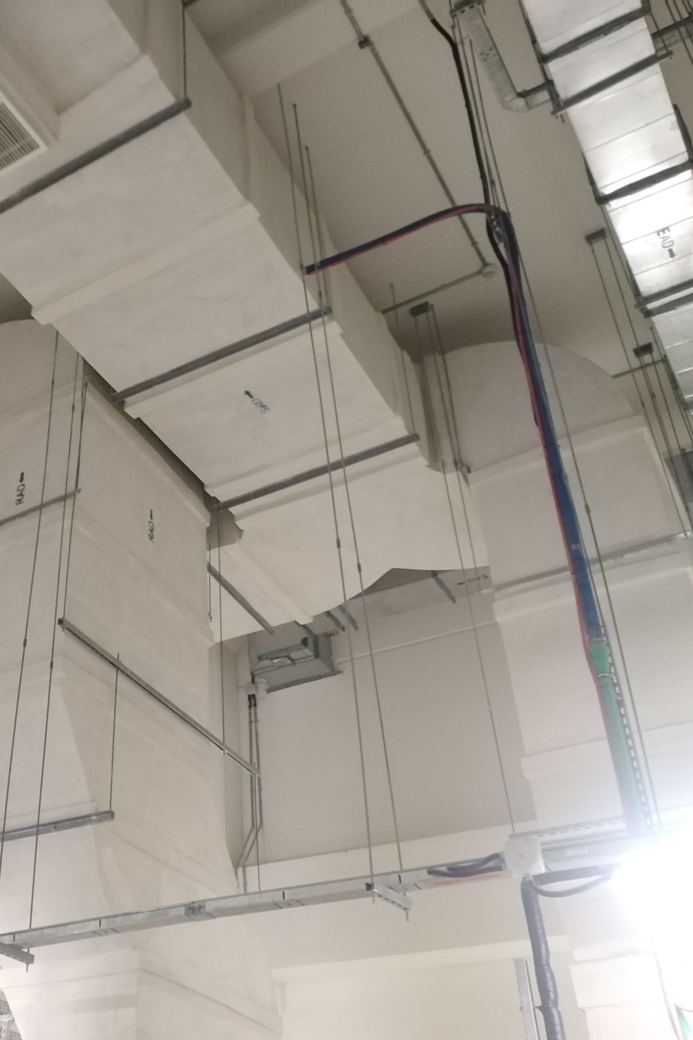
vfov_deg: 51.9
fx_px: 1068
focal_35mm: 37
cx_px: 94
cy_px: 533
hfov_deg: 34.3
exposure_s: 1/20
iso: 669
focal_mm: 3.62
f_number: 1.8
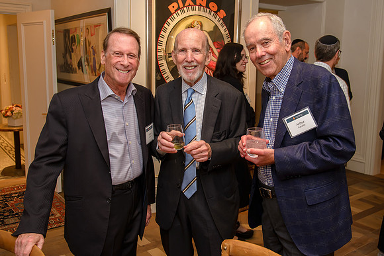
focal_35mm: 36
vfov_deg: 36.7
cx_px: 204
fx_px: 386
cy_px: 120
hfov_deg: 52.8
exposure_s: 1/30
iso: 800
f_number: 5.6
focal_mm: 34
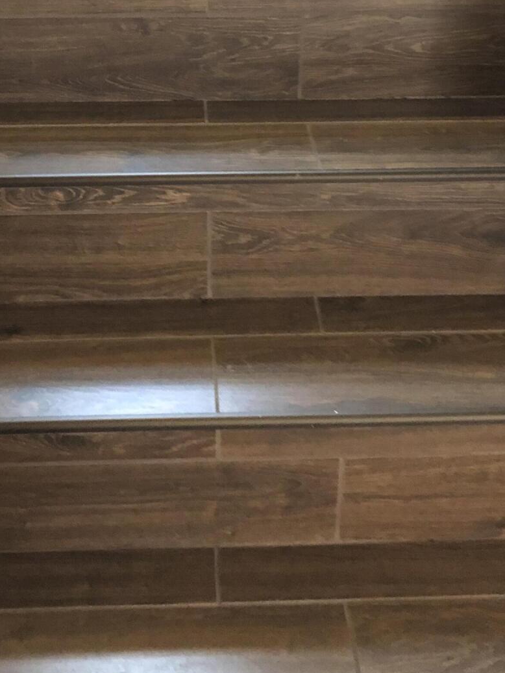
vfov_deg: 34.4
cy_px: 127
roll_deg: -0.2
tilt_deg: -25.3
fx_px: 1050
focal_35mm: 54
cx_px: 226
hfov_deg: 27.0
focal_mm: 3.99
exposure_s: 1/4
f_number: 1.8
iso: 125
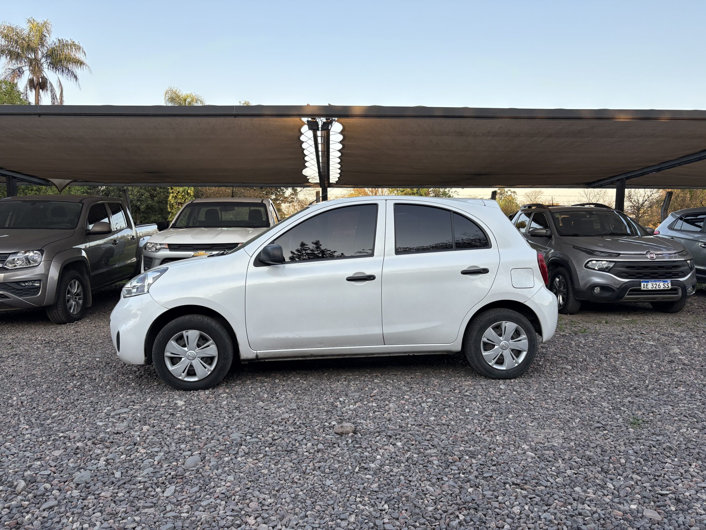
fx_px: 530
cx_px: 353
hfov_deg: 67.3
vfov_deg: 53.1
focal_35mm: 26
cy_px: 265
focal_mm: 5.96
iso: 50
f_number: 1.6
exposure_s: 1/535
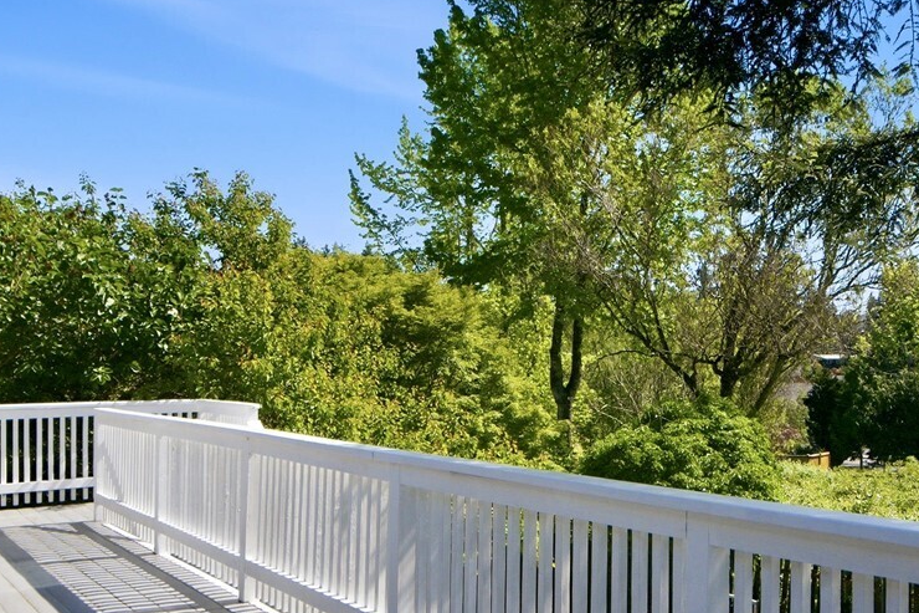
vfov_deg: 34.2
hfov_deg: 48.9
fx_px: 995
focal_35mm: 39
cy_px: 311
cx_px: 599
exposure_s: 1/320
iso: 400
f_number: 9
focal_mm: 17
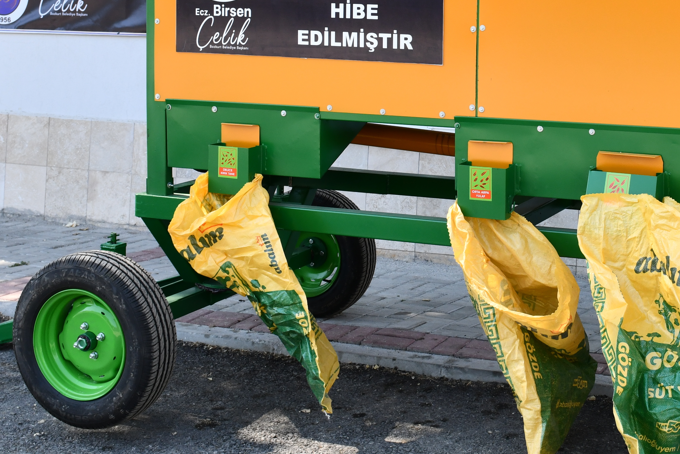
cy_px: 42
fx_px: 1190
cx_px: 570
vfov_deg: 21.1
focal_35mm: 63
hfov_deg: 30.9
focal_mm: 24
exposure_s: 1/200
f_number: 8
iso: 320
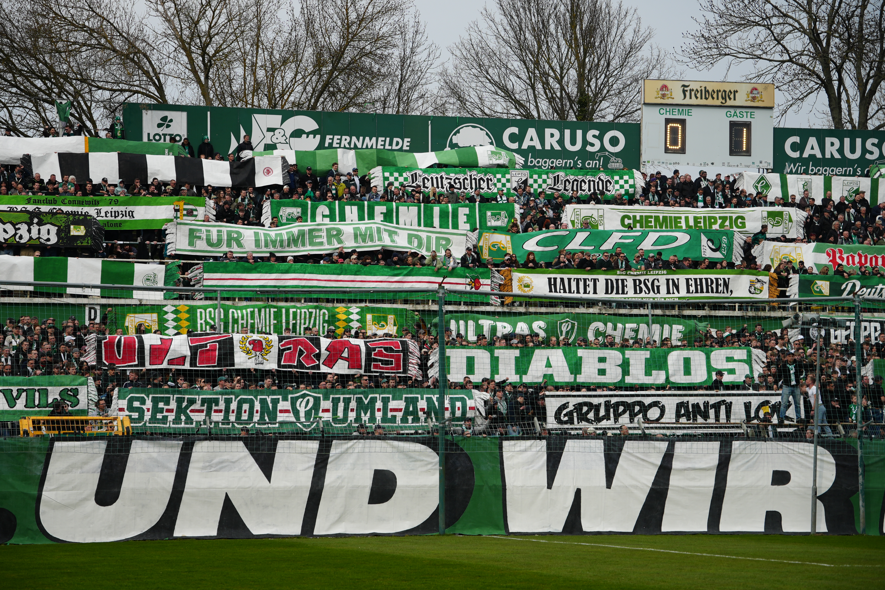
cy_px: 295
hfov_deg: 21.0
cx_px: 442
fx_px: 2384
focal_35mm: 97
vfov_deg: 14.1
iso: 100
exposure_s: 1/400
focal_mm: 65
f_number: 5.6
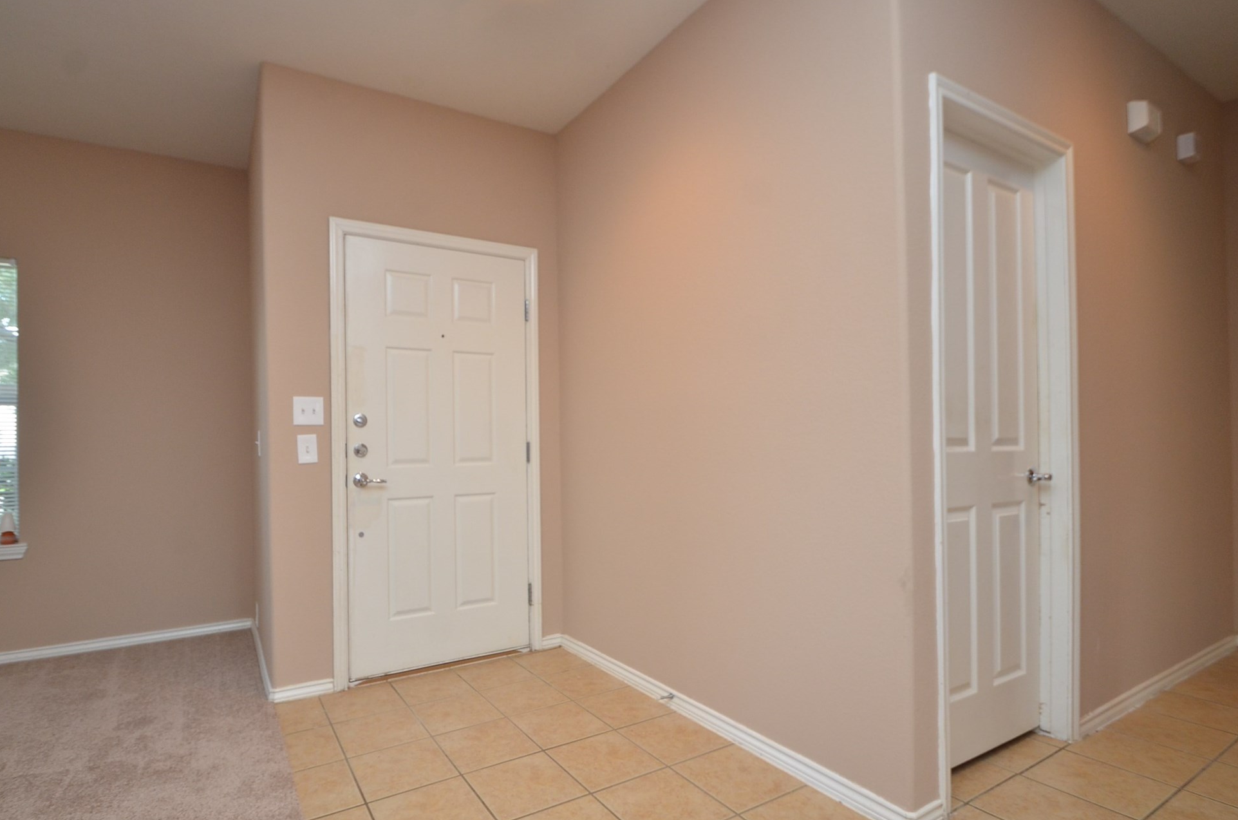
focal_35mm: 17
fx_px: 583
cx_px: 544
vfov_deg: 70.1
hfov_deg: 93.0
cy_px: 433
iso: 640
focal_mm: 10
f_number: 6.3
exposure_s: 1/60
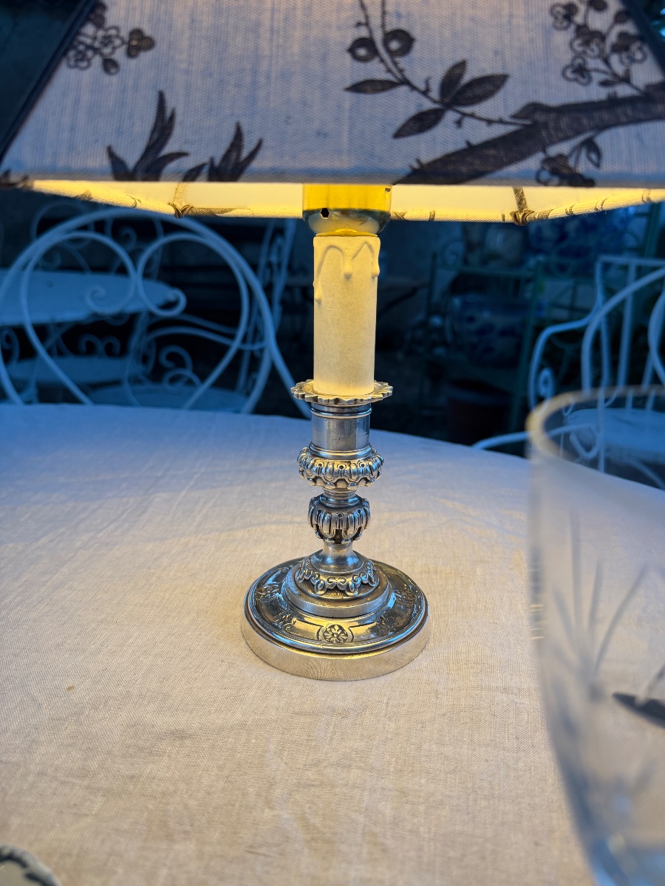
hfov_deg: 56.8
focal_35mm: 24
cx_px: 332
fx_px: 615
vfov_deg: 71.6
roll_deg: +0.0
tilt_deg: -20.0
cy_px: 443
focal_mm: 6.76
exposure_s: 1/76
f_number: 1.78
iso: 200
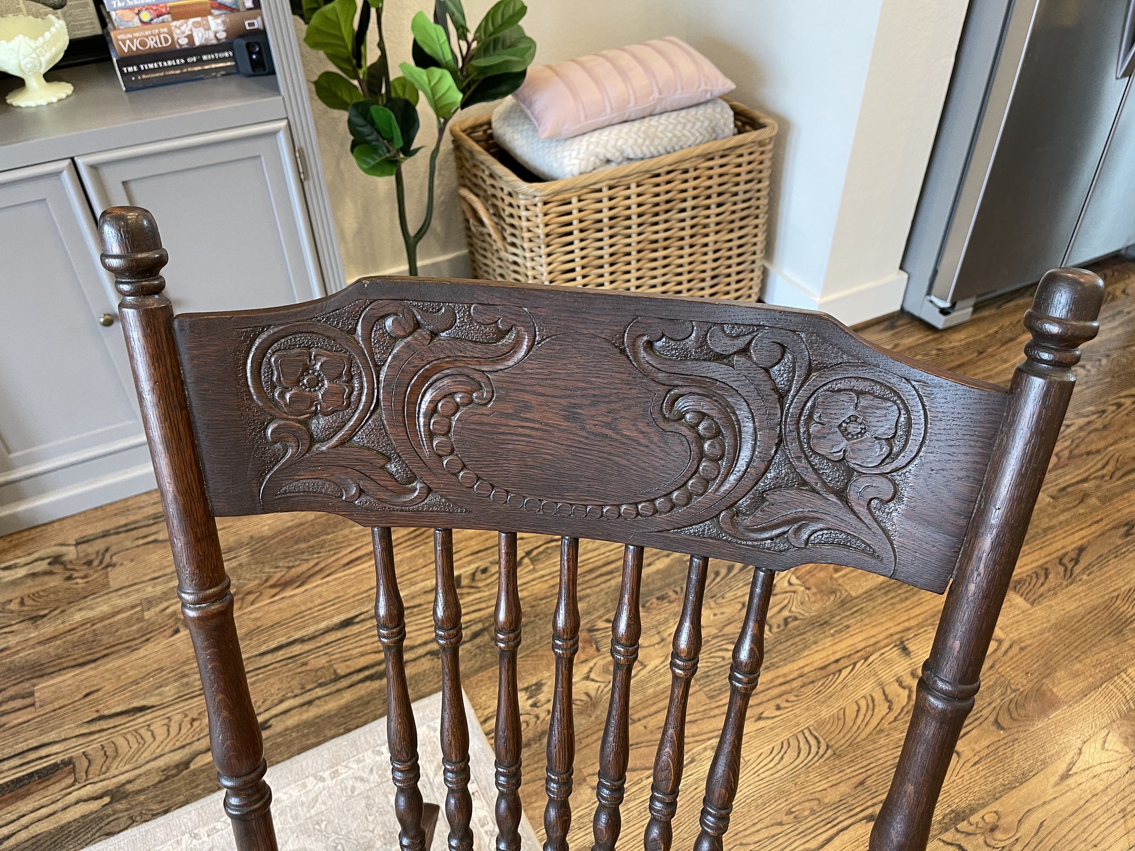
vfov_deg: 53.1
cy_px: 426
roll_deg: +1.3
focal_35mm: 26
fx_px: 852
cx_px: 568
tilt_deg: -40.4
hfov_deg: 67.3
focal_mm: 5.1
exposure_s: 1/60
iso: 160
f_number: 1.6
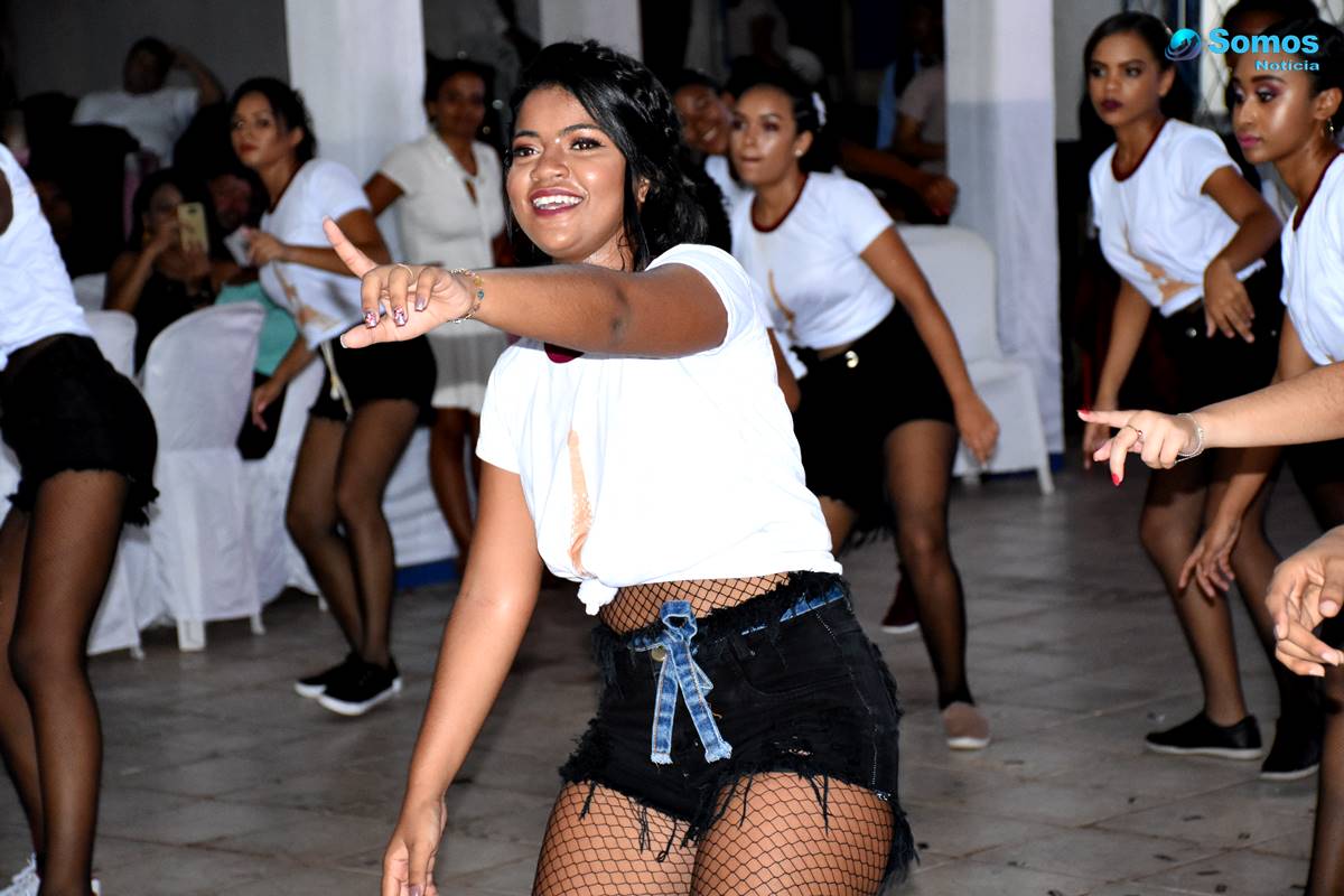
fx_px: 3696
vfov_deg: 13.8
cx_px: 672
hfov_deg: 20.6
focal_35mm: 99
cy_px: 448
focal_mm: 66
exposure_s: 1/100
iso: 3200
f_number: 5
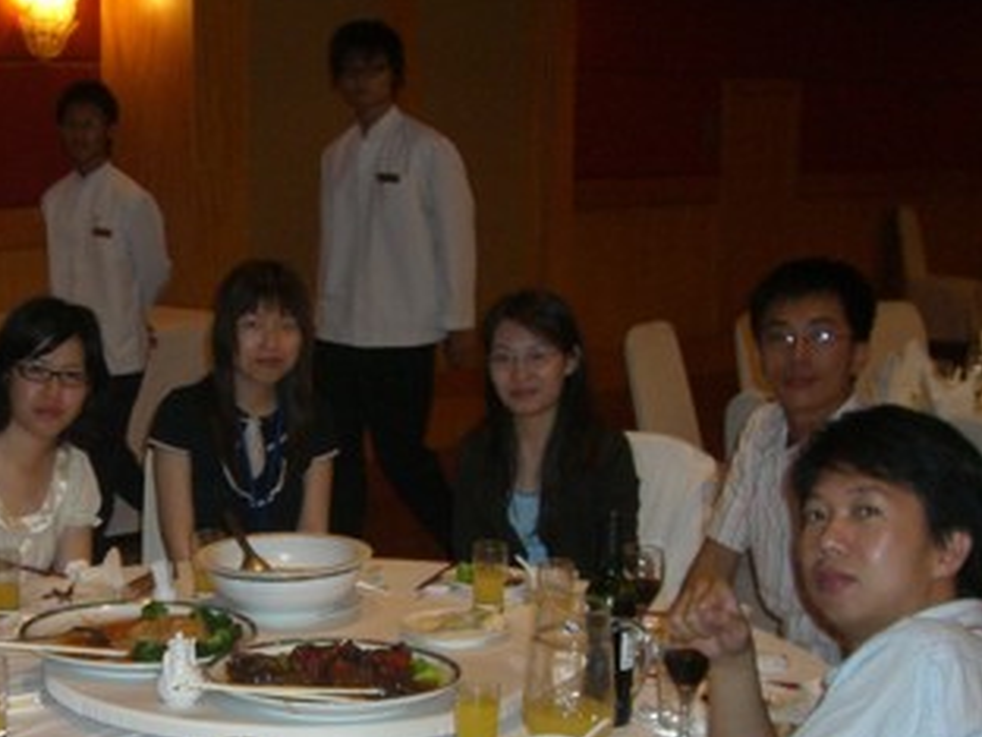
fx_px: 2071
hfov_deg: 26.5
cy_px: 586
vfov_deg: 20.0
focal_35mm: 73
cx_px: 321
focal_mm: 6.2
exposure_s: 1/60
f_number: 2.7
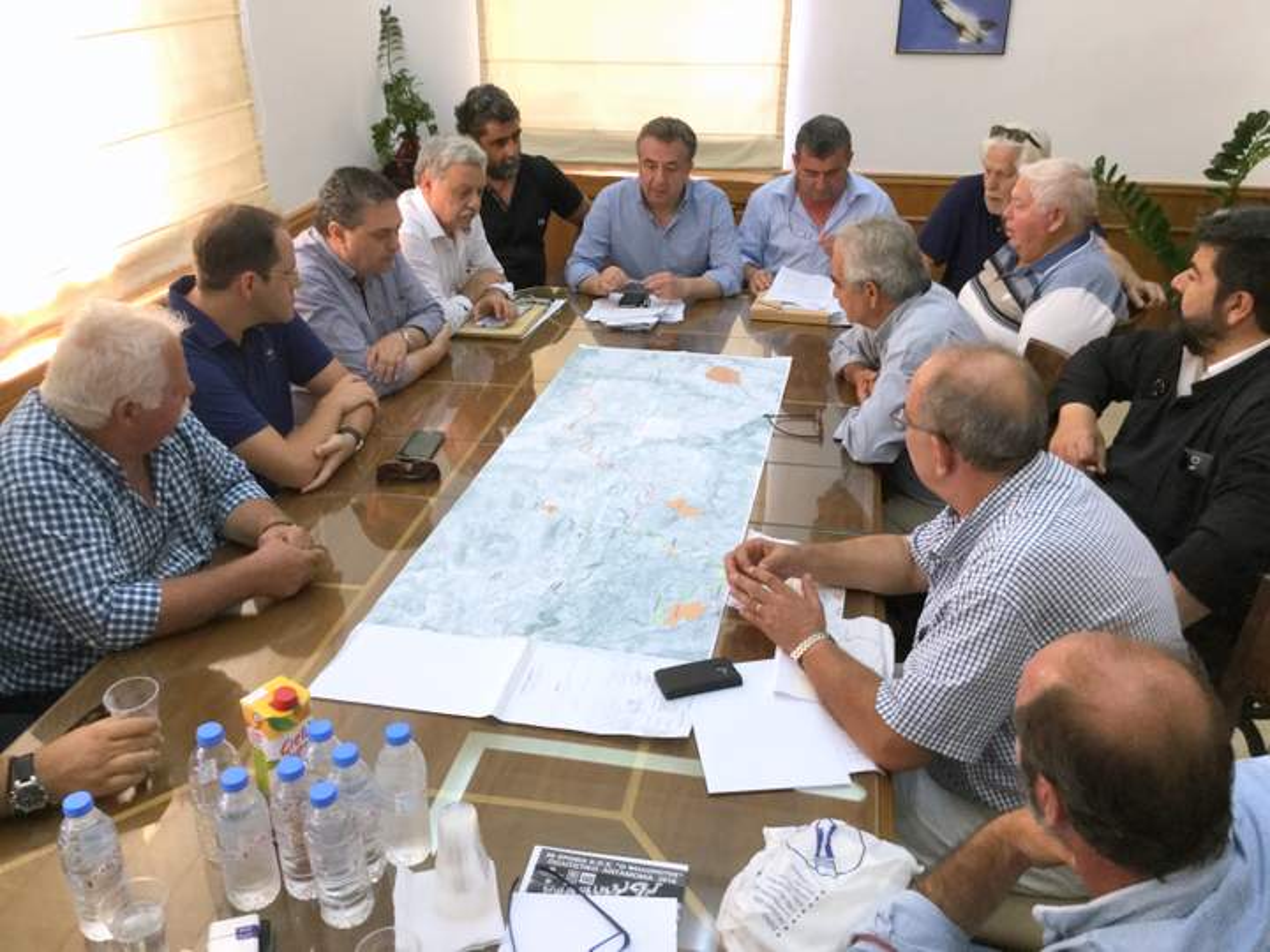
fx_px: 1137
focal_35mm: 31
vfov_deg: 45.4
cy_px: 476
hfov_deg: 58.4
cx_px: 635
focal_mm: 3.3
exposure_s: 1/33
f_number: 2.4
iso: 50
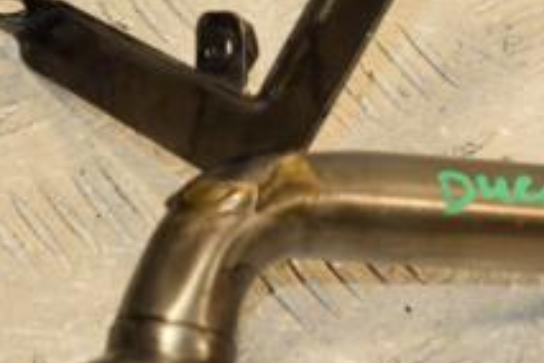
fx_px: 3188
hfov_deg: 9.7
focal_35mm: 211
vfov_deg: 6.5
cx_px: 432
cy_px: 95
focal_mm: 50
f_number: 7.1
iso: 800
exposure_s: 1/200
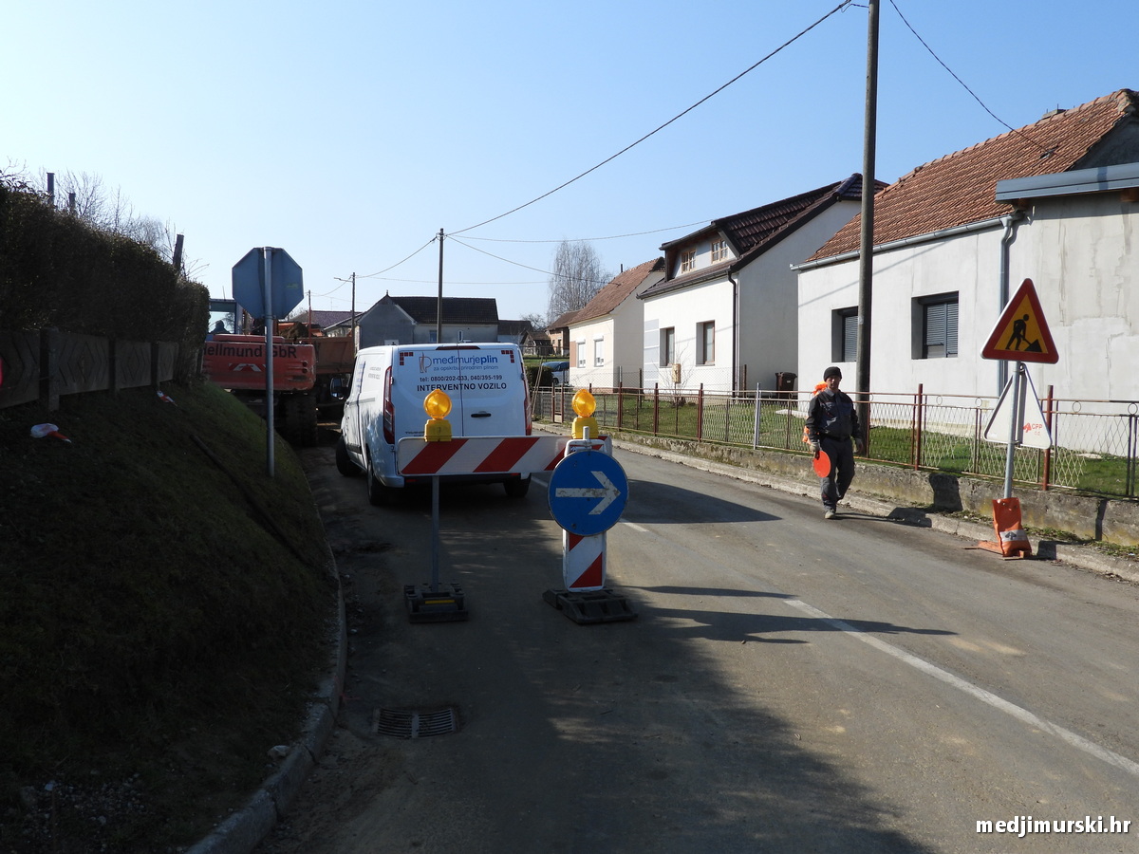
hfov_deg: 60.0
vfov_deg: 46.8
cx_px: 570
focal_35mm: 30
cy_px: 427
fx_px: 987
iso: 100
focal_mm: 5.4
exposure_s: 1/1250
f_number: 3.2
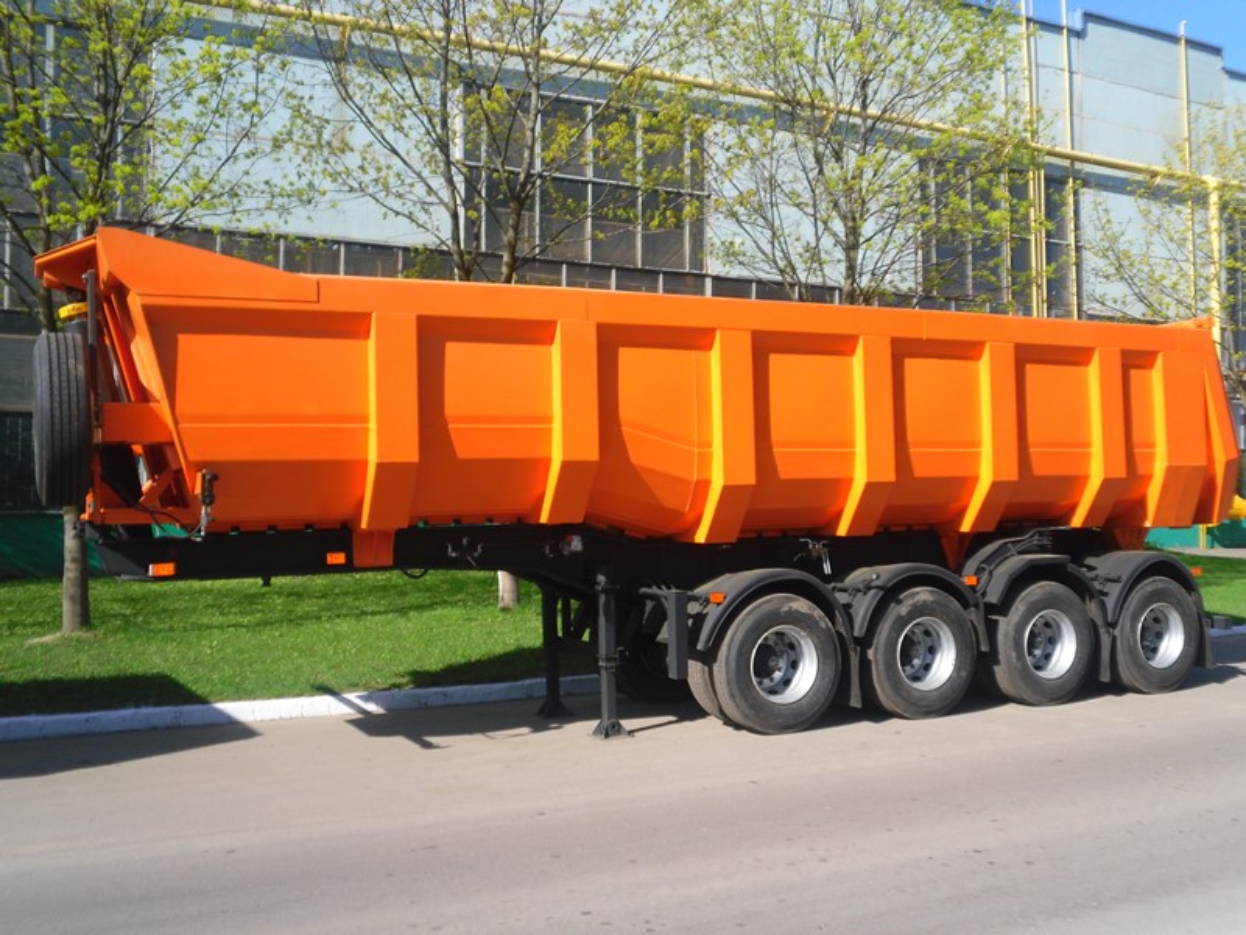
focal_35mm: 35
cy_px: 468
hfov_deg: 52.6
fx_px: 1260
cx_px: 623
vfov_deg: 40.7
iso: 80
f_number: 3.8
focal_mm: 6.36
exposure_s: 1/469
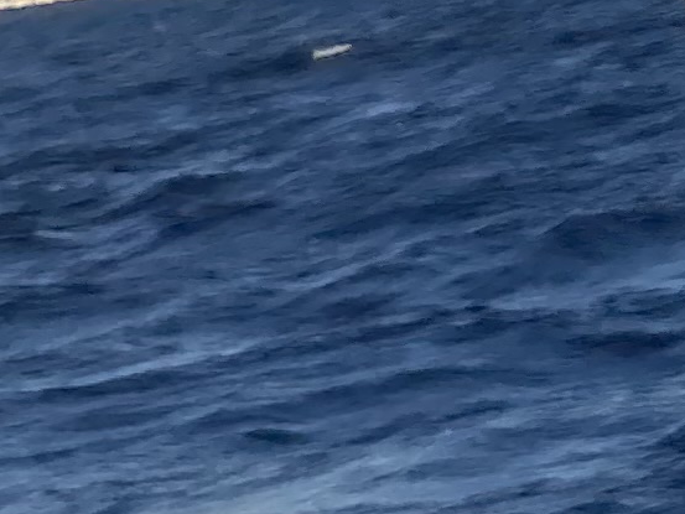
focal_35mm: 204
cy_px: -752
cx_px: 1901
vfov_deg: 6.9
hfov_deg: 8.5
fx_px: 4038
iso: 20
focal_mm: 3.99
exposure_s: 1/1779
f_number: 1.8
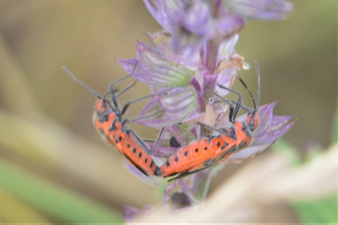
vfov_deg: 4.2
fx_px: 3098
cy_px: 112
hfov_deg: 6.2
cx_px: 169
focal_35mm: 330
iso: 400
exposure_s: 1/125
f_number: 6.3
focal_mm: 220
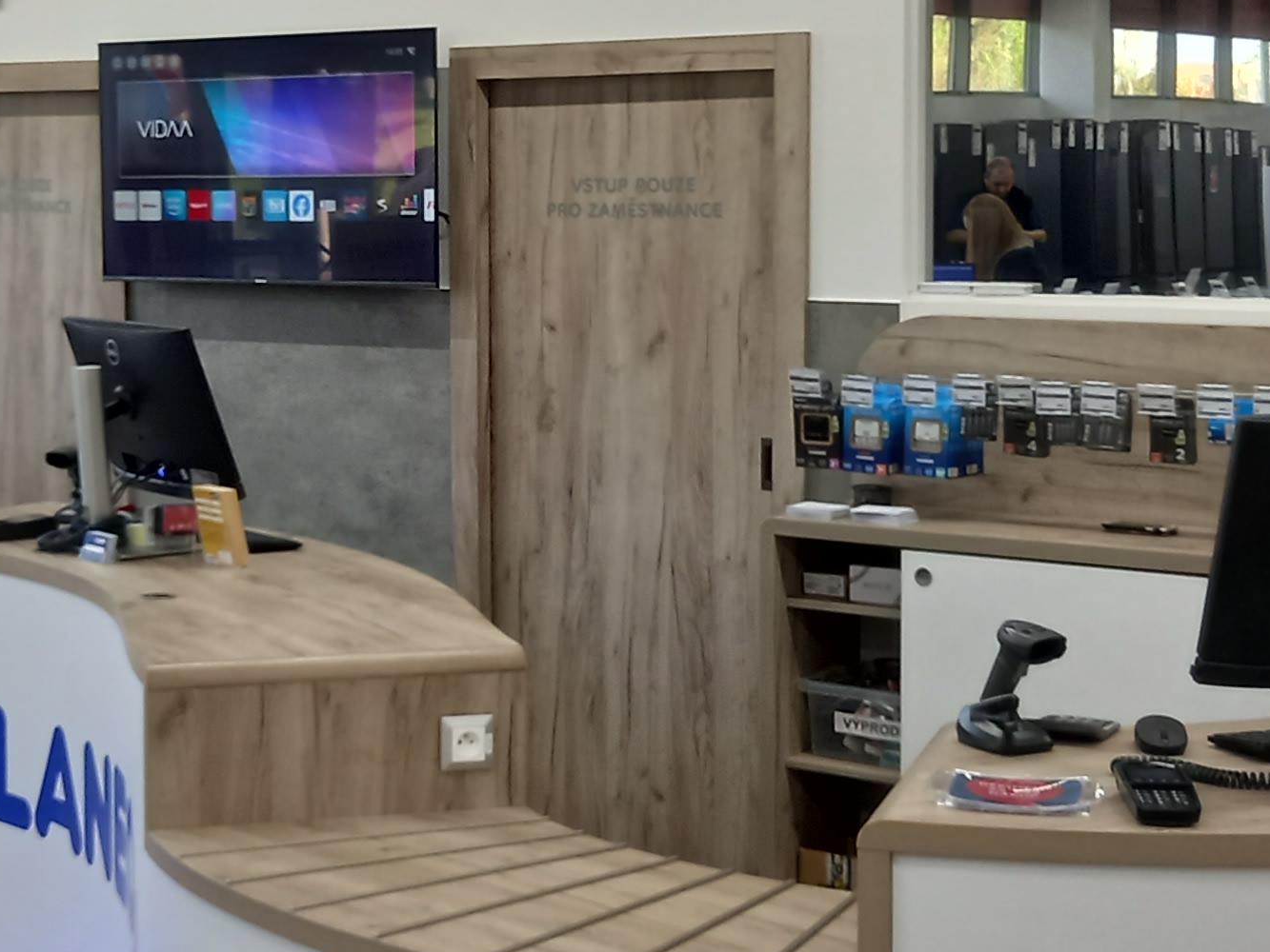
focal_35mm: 75
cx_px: 384
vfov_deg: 19.6
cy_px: 316
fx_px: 2752
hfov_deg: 25.8
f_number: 2
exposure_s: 1/50
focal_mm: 4.6
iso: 80
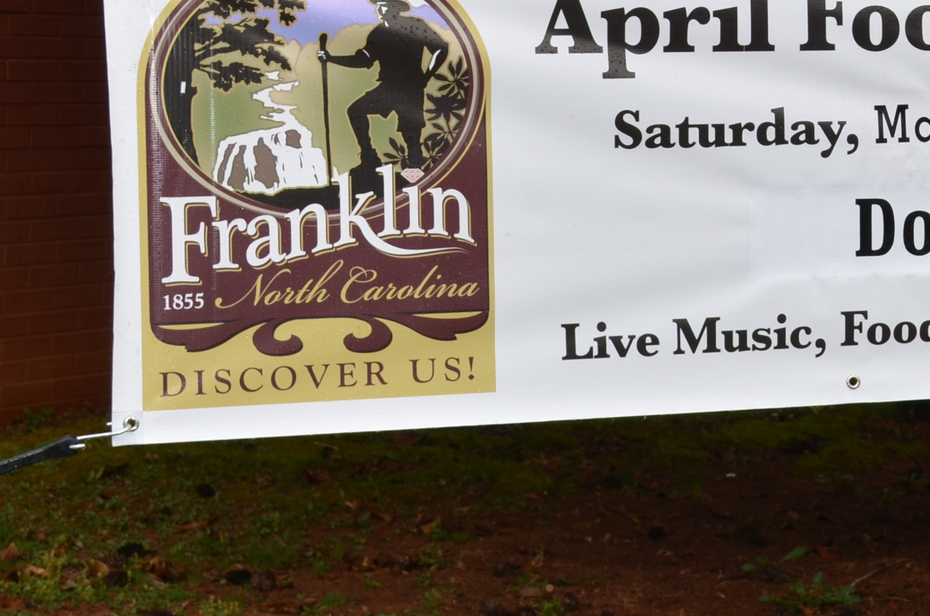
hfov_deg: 17.5
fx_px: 2939
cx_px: 985
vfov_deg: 11.9
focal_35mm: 114
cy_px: 87
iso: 100
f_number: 6.3
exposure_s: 1/200
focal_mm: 28
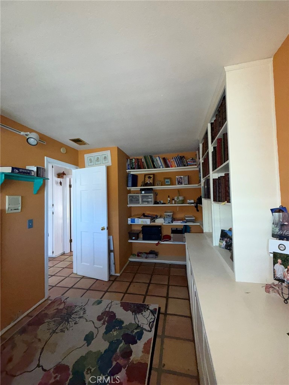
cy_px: 192
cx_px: 144
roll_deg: +1.6
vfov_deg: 102.1
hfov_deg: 85.7
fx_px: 156
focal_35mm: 14
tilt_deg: +1.1
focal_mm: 2.22
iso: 320
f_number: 2.2
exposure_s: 1/84
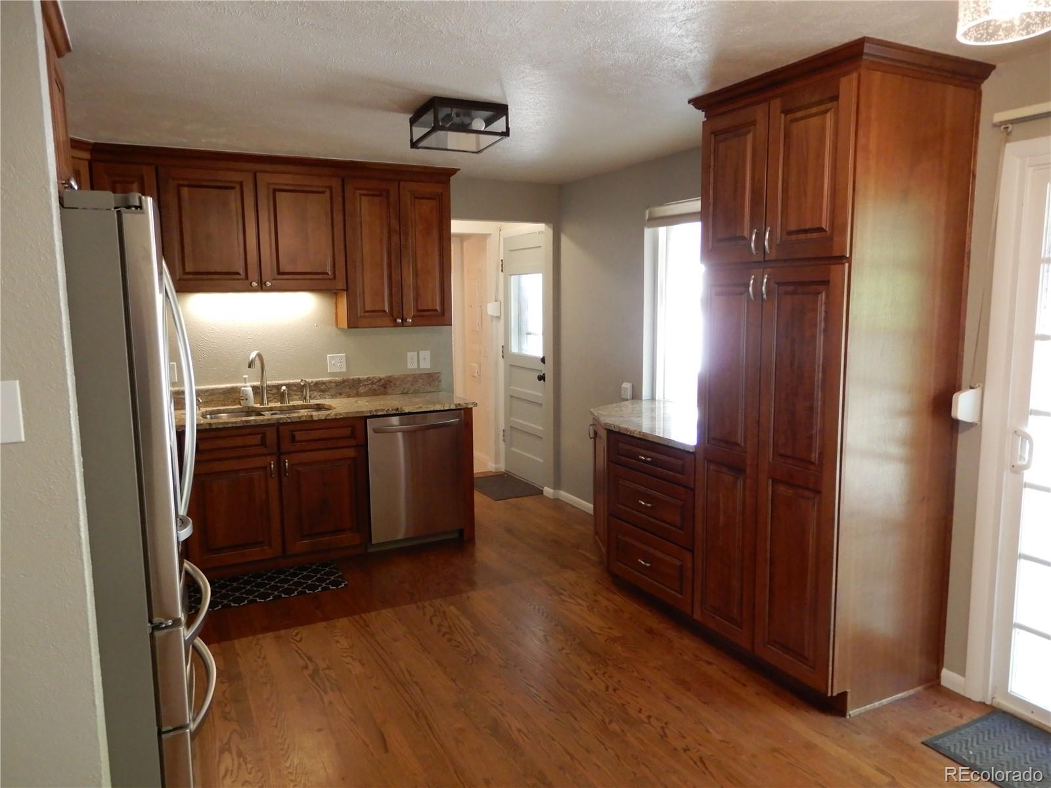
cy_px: 394
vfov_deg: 56.8
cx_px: 526
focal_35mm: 24
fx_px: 729
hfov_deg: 71.6
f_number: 3.4
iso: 400
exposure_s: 1/30
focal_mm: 4.3
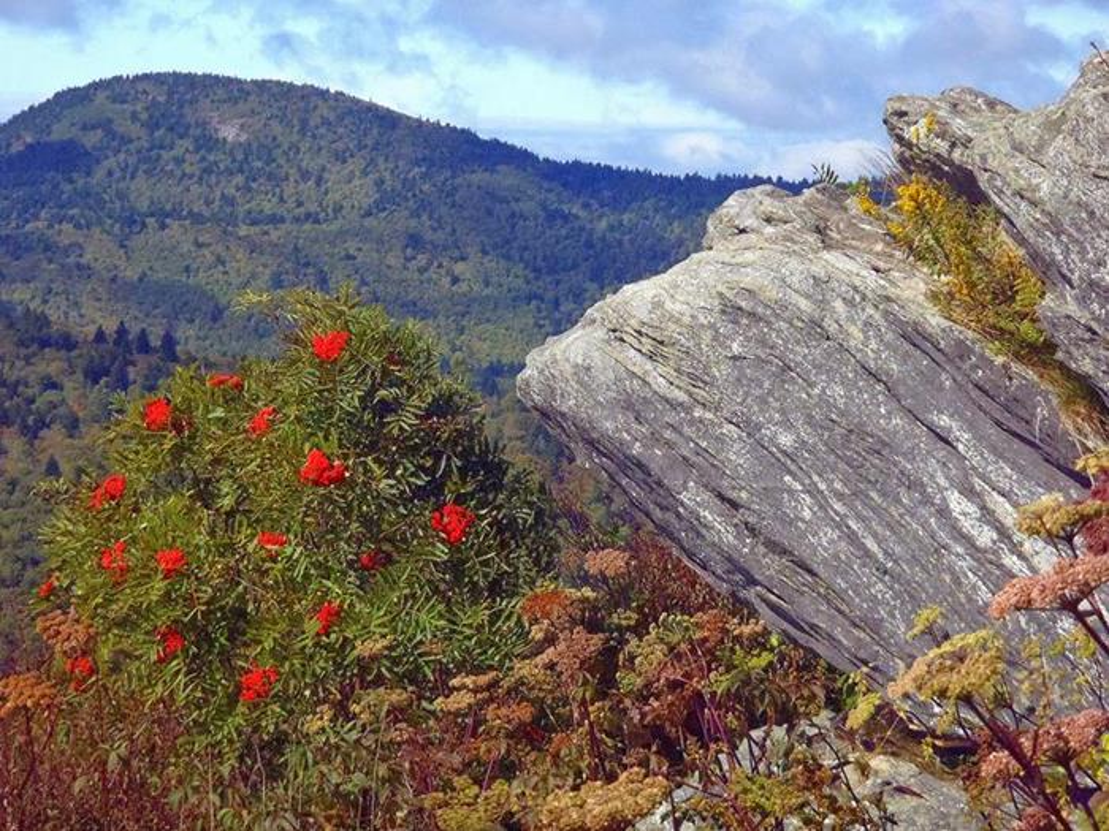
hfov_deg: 14.1
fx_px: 4485
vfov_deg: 10.6
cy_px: 416
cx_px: 554
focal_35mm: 140
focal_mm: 25
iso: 400
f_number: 16
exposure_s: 1/160
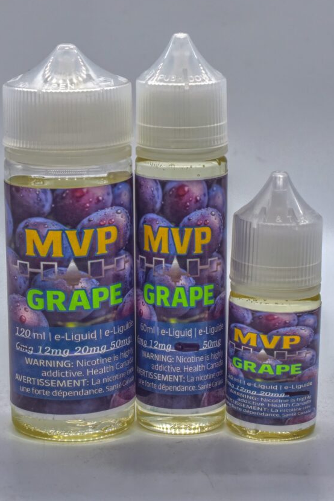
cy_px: 263
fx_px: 905
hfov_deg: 20.9
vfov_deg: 31.0
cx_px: 160
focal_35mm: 65
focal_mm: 40
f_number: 9
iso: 200
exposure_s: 1/320
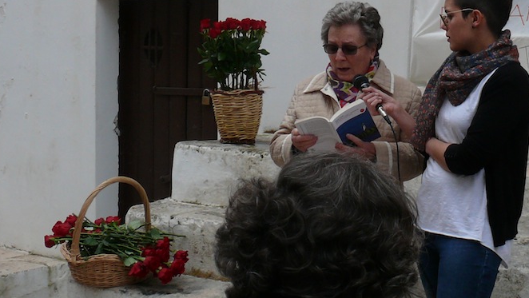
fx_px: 1179
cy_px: -18
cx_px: 458
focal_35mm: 84
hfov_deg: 24.7
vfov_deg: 14.1
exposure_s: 1/200
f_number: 5
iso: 100
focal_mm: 7.4
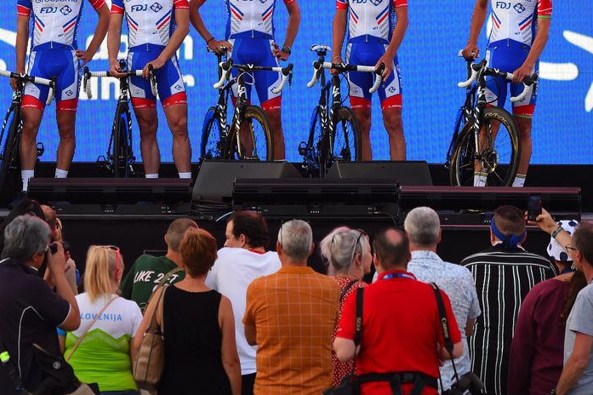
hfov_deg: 5.4
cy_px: 92
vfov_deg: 3.6
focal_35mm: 379
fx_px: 6240
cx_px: 113
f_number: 5.6
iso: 1600
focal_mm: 220
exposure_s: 1/1250
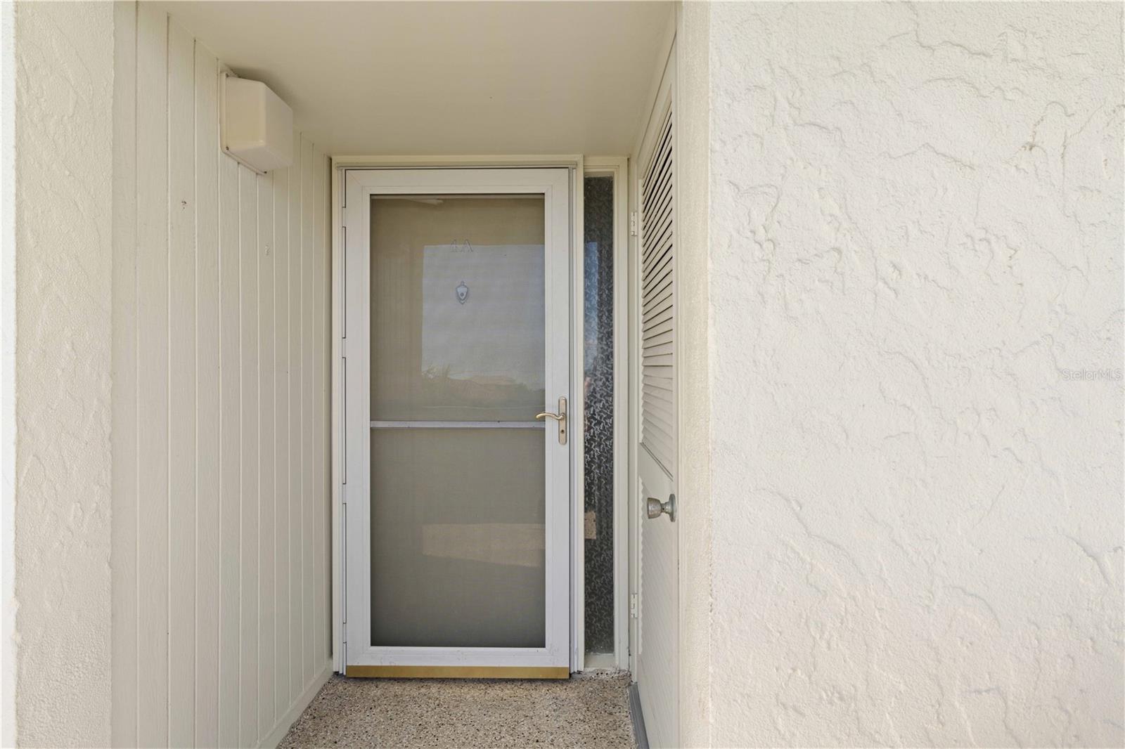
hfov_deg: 86.9
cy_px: 374
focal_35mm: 19
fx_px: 594
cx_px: 562
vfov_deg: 64.5
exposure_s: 1/200
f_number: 8
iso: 400
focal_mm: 19
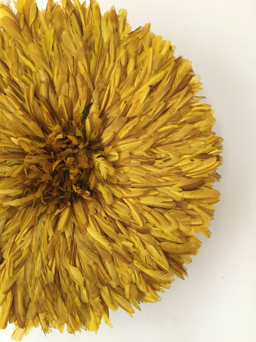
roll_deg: -1.8
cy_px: 171
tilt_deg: +6.6
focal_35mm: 29
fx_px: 286
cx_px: 128
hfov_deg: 48.2
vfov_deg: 61.7
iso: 100
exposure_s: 1/10
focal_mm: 4.15
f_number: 2.2
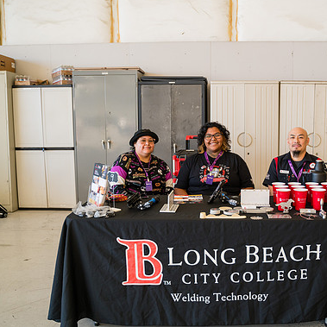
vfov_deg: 42.8
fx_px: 417
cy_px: 161
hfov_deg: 42.5
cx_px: 206
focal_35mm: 39
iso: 400
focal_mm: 30
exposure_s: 1/400
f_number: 3.2
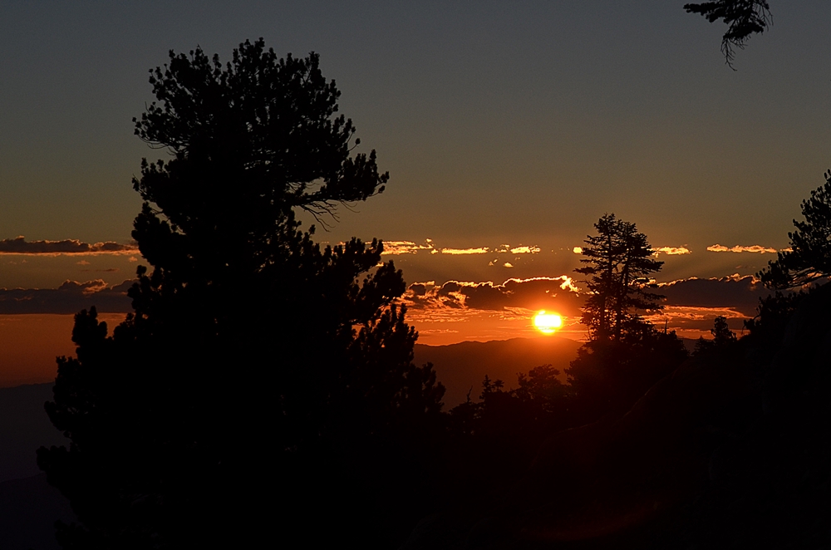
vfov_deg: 18.1
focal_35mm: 75
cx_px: 416
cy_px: 275
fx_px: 1727
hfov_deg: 27.0
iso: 100
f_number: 11
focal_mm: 50
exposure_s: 1/800
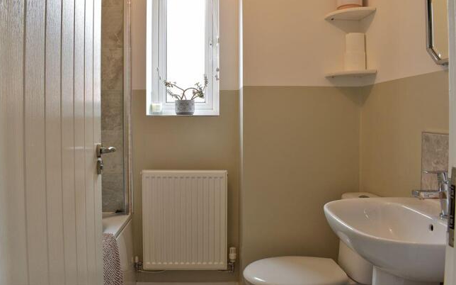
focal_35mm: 28
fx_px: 348
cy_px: 131
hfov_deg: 66.5
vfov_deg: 44.5
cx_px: 228
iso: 200
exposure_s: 1/3
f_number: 13
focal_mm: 18
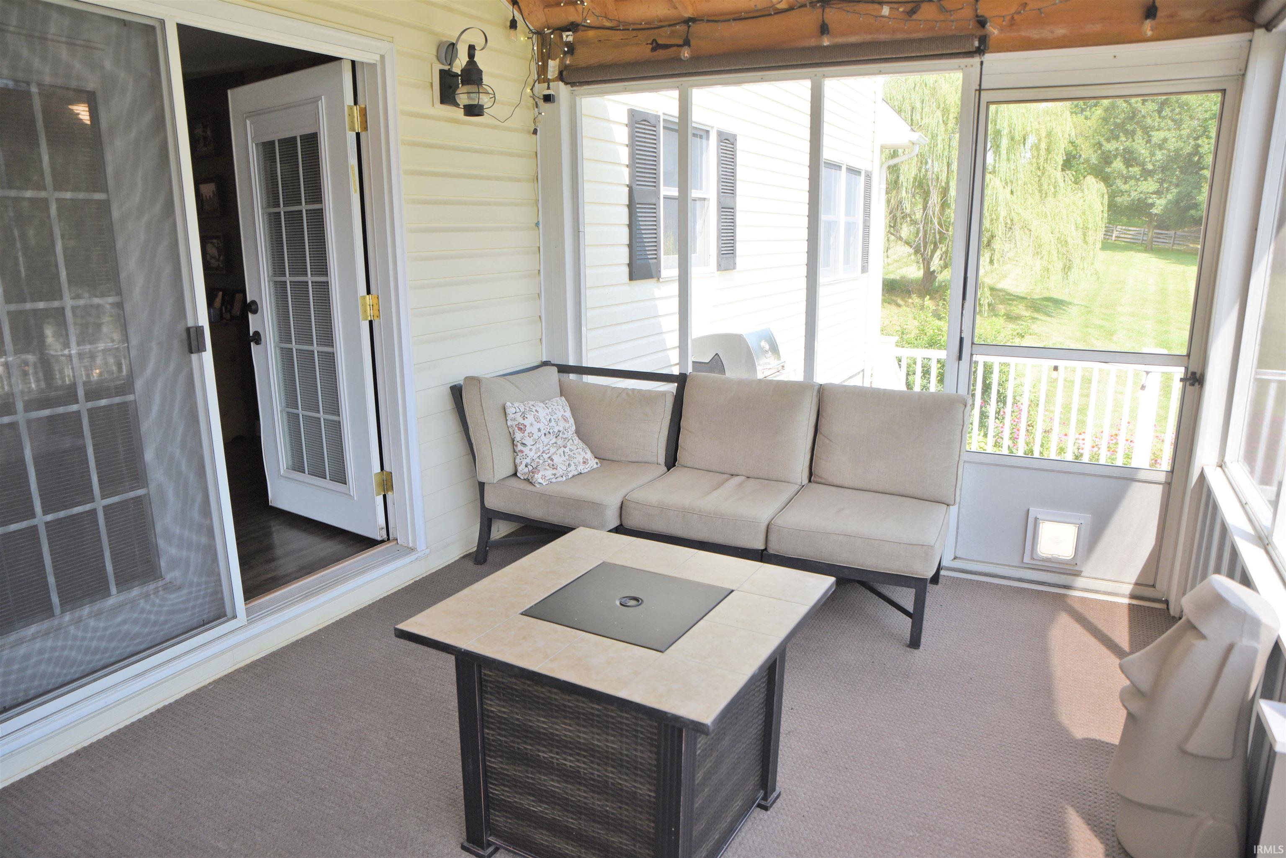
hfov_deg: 73.7
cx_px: 643
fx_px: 858
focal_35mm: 24
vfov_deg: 53.2
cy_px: 429
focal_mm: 24
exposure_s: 1/800
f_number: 4
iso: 560
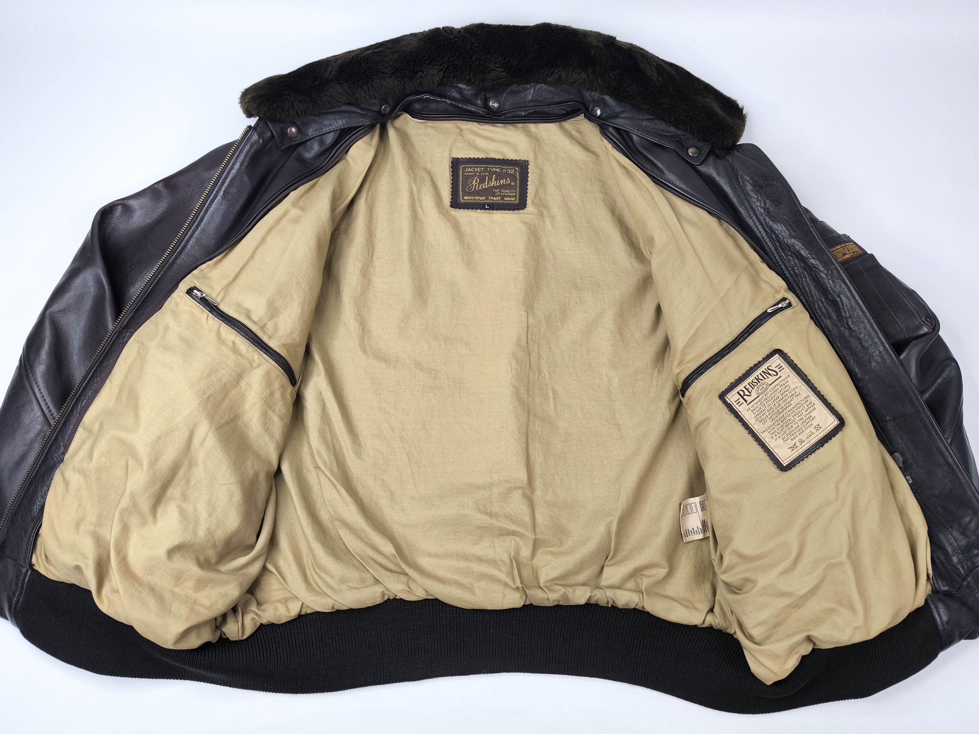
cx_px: 490
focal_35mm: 24
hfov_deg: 71.6
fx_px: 679
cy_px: 367
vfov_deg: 56.8
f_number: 1.9
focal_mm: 6.92
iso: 80
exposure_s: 1/100
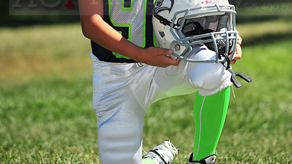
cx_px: 146
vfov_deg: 3.8
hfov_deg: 6.8
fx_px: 2453
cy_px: -9
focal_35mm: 317
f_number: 4.5
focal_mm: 200
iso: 400
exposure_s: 1/4000
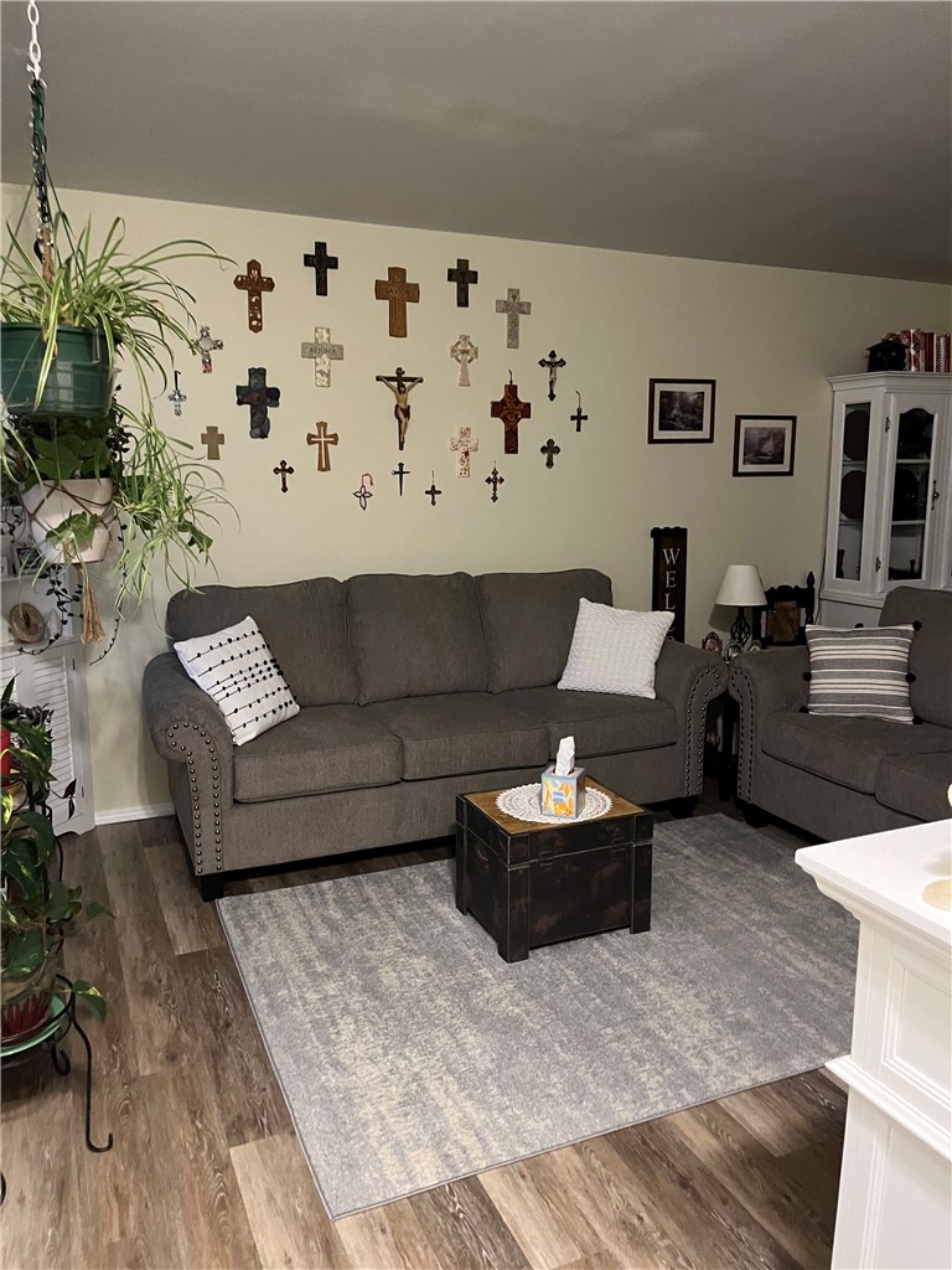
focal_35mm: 26
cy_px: 635
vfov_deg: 67.3
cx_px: 476
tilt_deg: -10.0
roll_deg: -1.6
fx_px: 953
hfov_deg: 53.1
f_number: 1.6
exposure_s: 1/30
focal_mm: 5.1
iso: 640
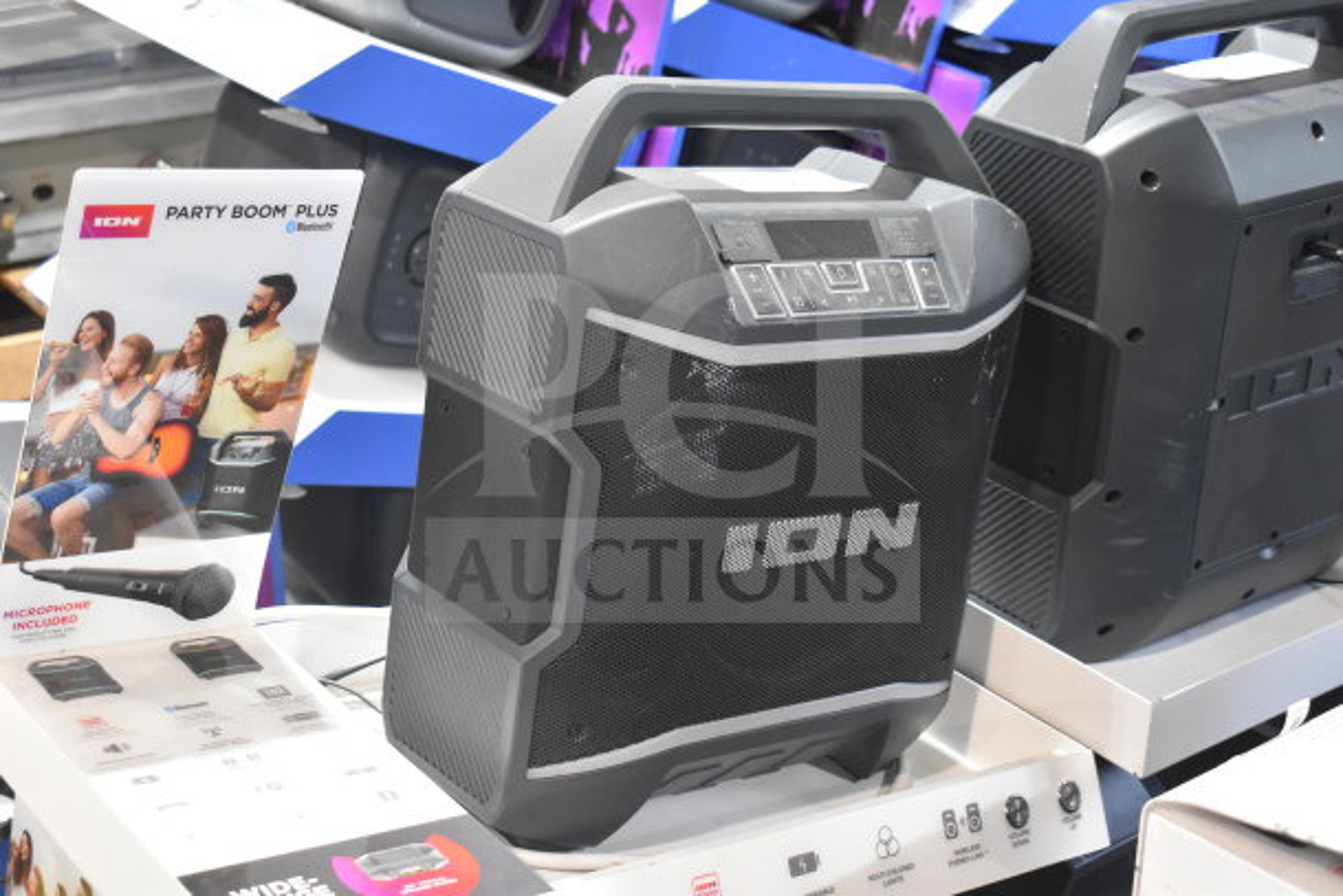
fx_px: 2127
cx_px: 672
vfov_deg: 23.8
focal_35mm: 57
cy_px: 448
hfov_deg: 35.0
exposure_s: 1/60
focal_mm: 38
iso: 2200
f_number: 4.8
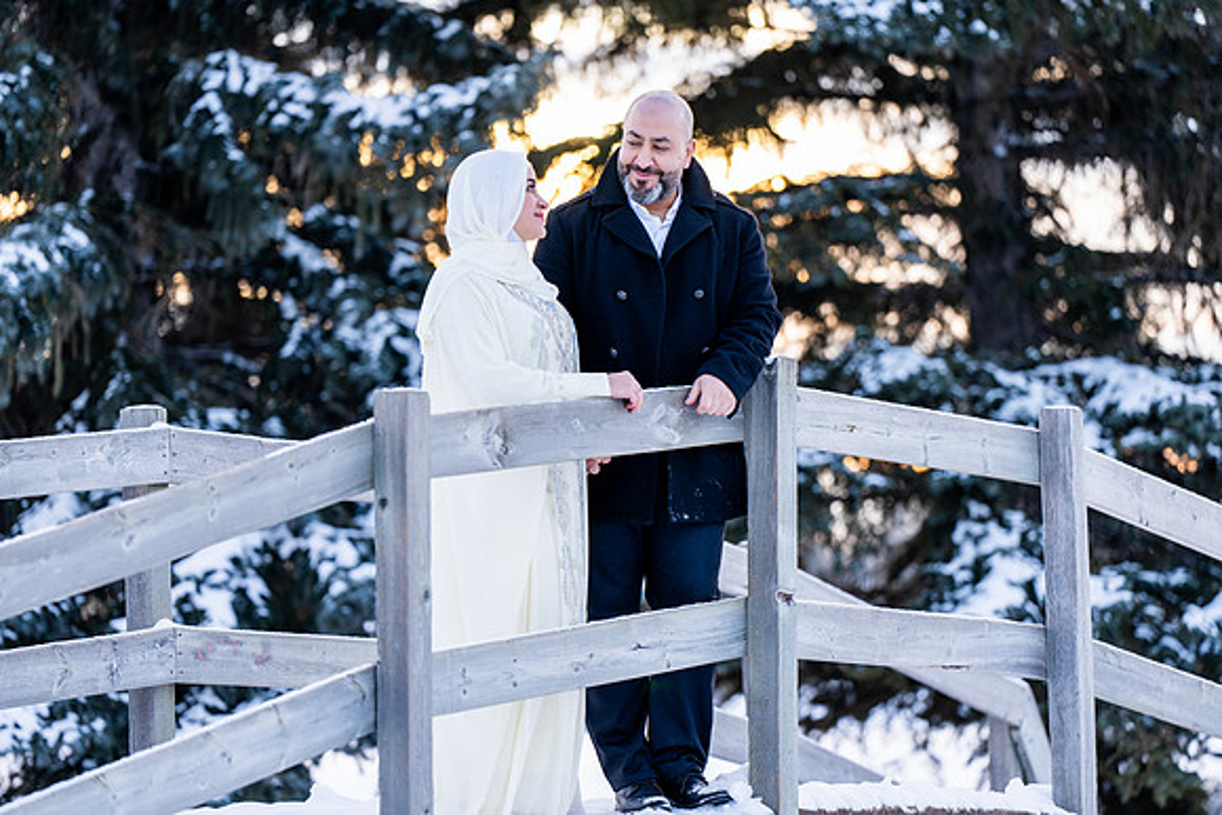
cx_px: 611
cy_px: 408
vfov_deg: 9.0
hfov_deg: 13.5
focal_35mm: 152
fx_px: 5161
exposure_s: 1/160
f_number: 2.8
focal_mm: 152
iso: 100
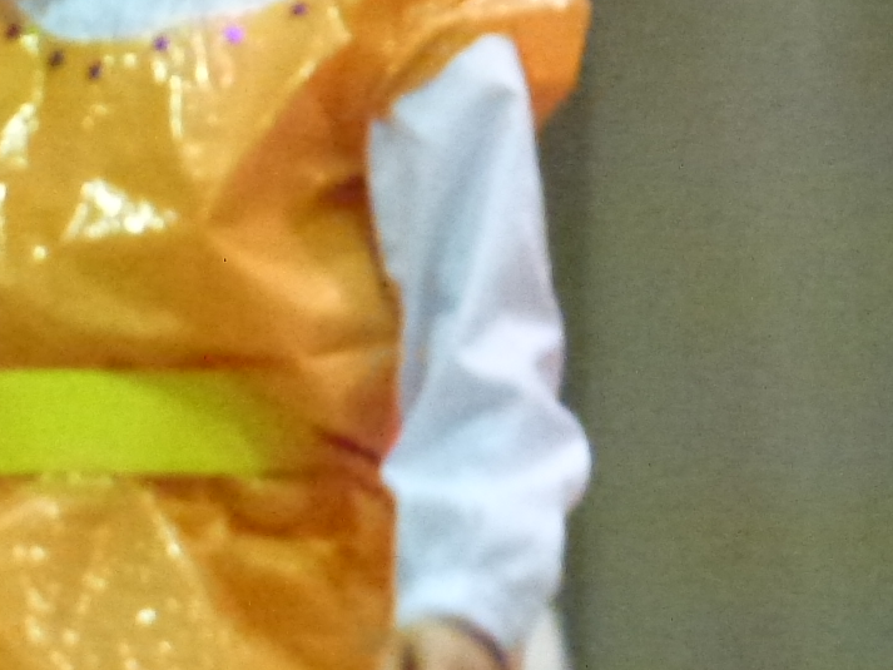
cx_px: 109
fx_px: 18242
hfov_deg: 2.8
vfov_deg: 2.1
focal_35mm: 707
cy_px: 555
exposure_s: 1/30
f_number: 5.5
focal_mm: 35.2
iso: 1600
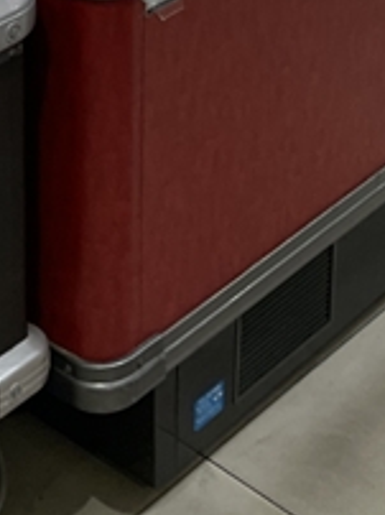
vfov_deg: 16.2
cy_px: -405
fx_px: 1531
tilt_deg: -7.7
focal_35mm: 103
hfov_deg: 14.3
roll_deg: -1.9
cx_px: 265
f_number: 1.6
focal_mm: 4.2
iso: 32
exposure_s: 1/125
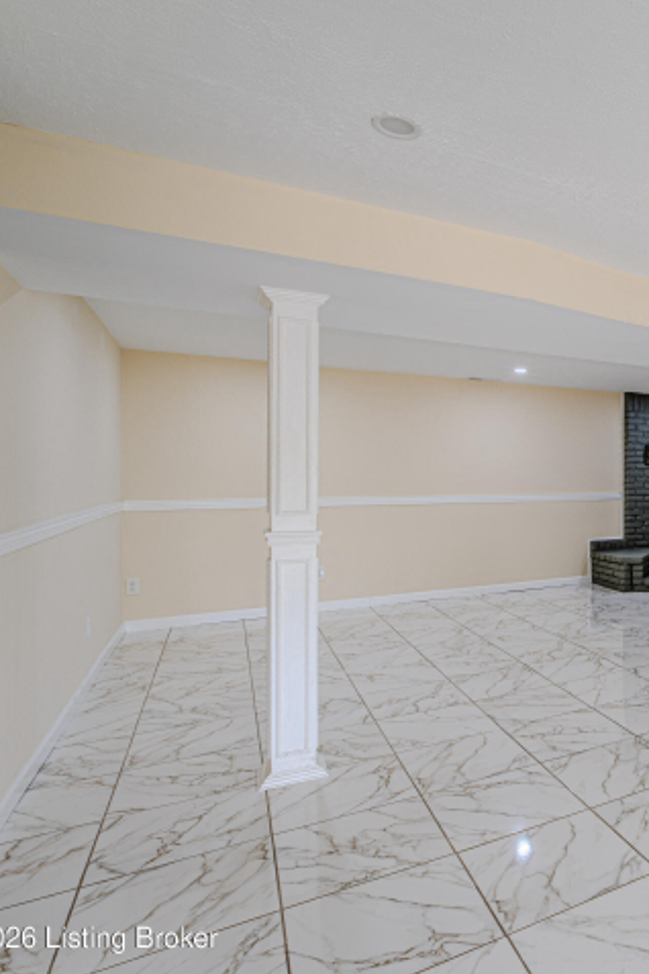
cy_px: 474
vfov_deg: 78.6
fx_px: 595
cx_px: 714
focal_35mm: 22
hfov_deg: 43.9
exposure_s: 1/40
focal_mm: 14
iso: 100
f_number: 9
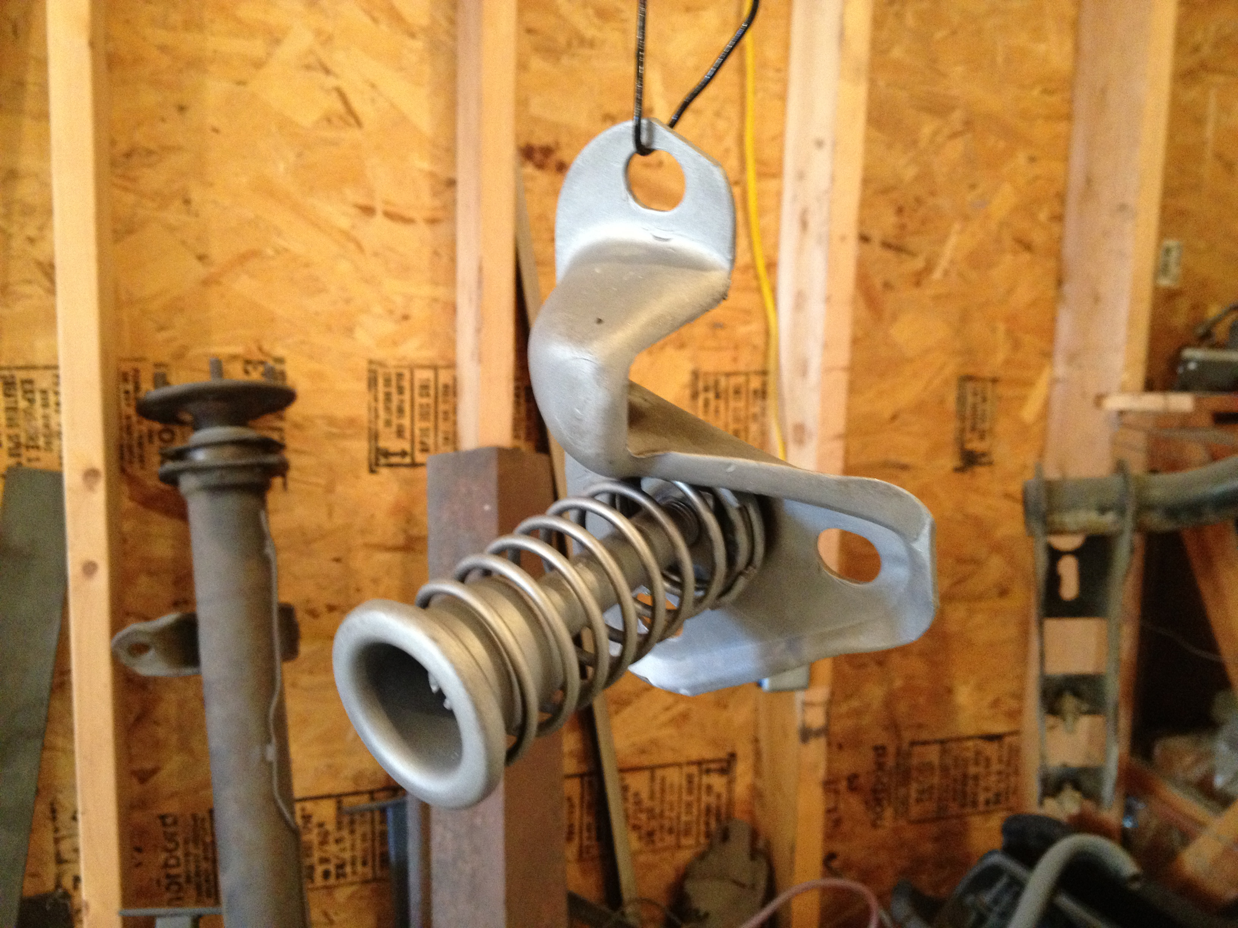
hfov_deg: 52.6
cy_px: 464
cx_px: 619
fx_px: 1252
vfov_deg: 40.7
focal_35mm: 35
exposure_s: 1/20
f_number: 2.4
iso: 400
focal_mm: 4.28
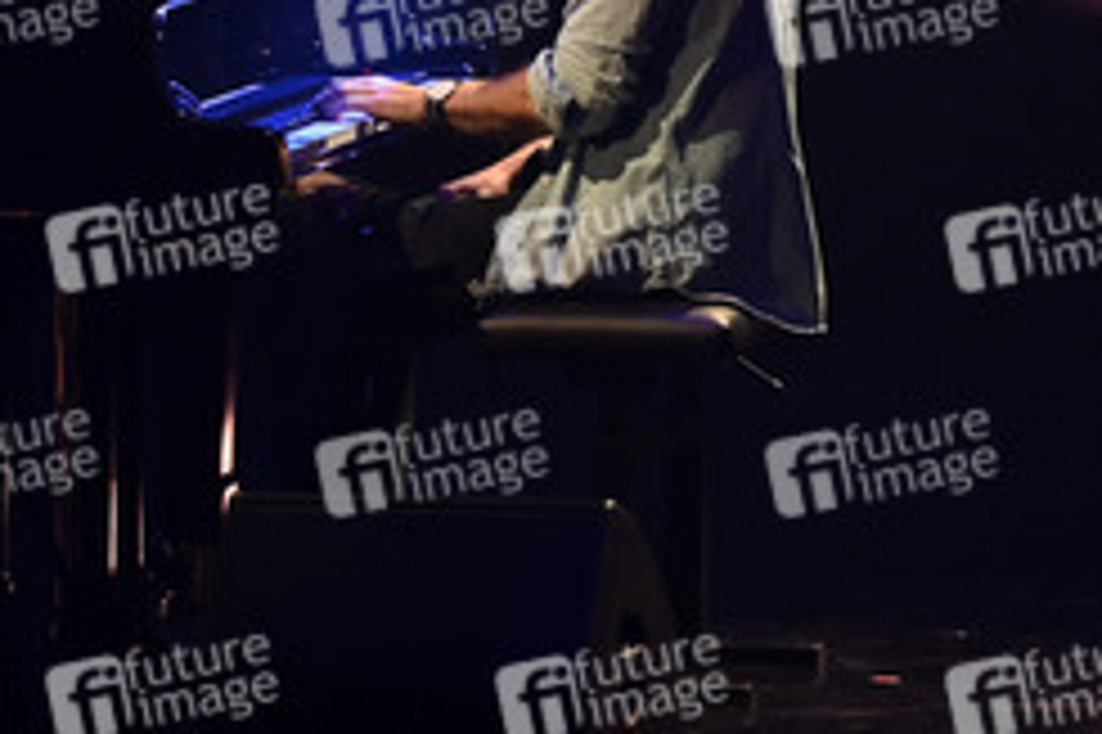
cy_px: 126
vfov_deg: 3.7
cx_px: 490
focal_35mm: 368
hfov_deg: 5.6
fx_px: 11257
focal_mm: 200
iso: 1600
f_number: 2.8
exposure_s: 1/400
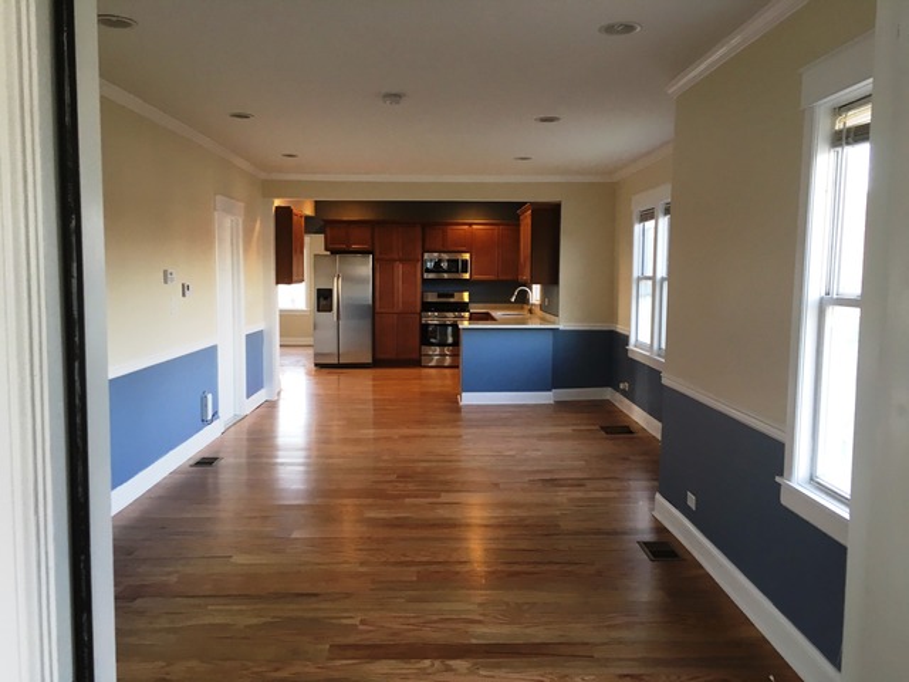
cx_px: 454
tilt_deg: -4.4
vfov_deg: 48.2
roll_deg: +0.0
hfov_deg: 61.7
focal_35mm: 29
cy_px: 341
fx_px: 762
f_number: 2.2
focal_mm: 4.15
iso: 64
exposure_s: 1/30
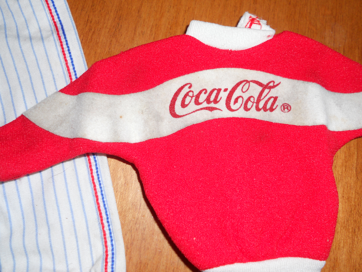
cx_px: 181
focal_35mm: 32
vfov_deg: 44.2
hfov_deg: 56.8
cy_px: 136
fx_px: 335
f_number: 8.8
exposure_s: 1/25
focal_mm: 5.8
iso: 80
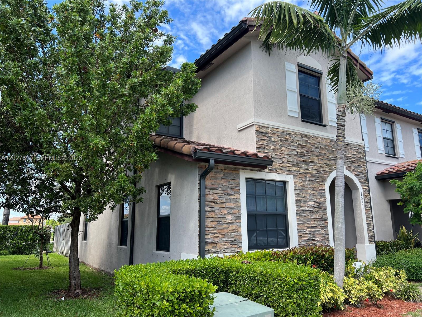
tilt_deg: +11.8
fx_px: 317
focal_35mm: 26
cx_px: 211
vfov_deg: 53.1
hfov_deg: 67.3
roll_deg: +0.8
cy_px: 158
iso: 50
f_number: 1.5
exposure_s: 1/1196
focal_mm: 5.7
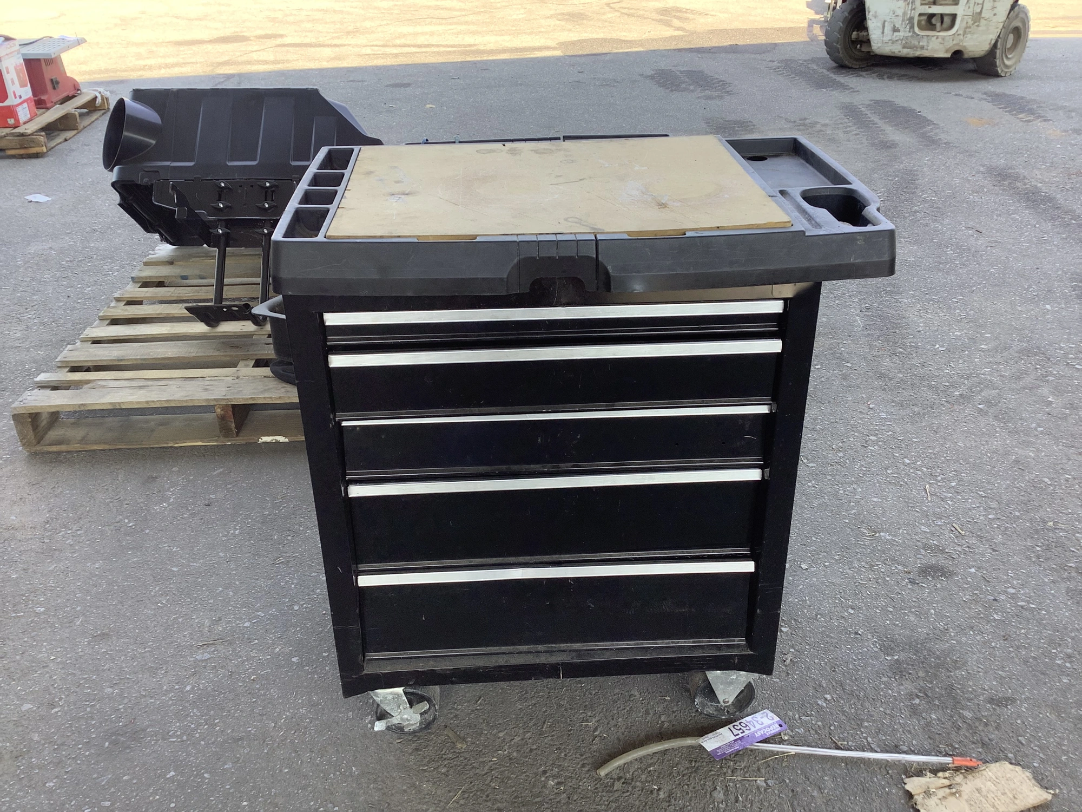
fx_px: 969
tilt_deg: -29.3
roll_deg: +0.4
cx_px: 541
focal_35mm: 31
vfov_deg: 45.4
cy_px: 406
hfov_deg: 58.4
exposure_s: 1/100
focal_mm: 3.3
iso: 32
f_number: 2.4
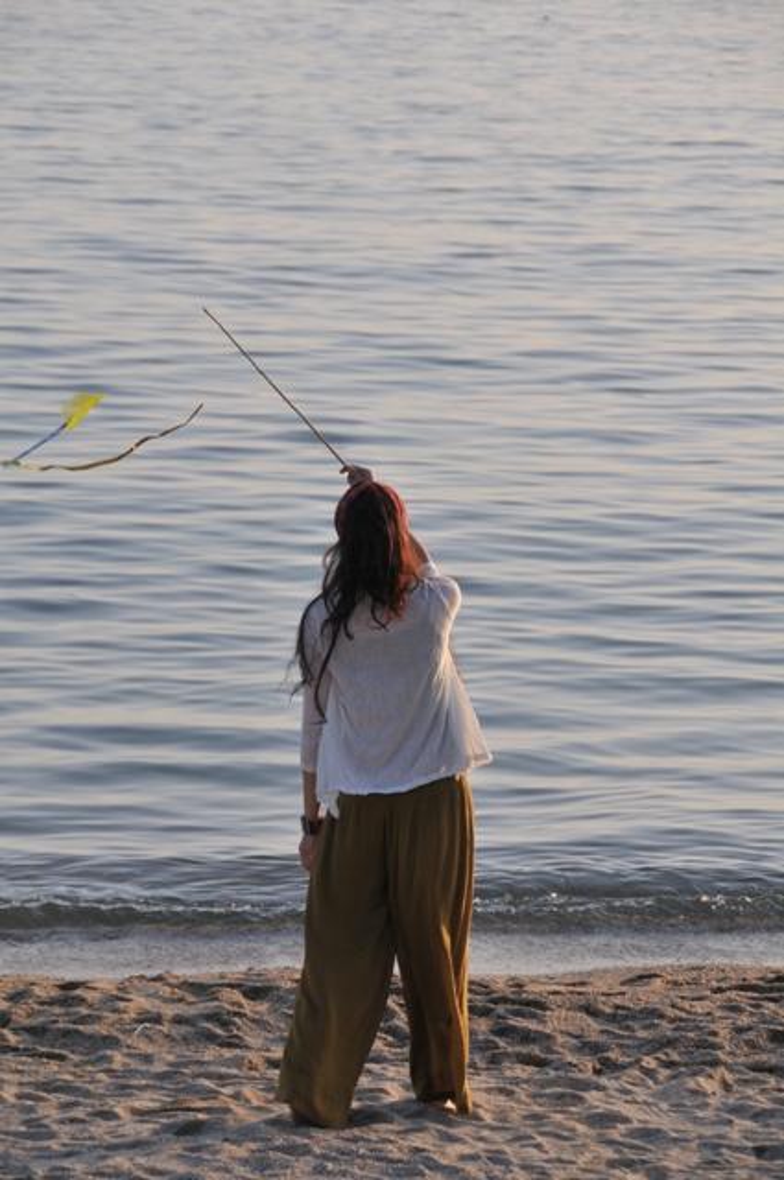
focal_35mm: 158
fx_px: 5159
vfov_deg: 13.1
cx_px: 392
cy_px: 590
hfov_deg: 8.7
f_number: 7.1
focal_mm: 105
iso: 320
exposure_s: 1/800
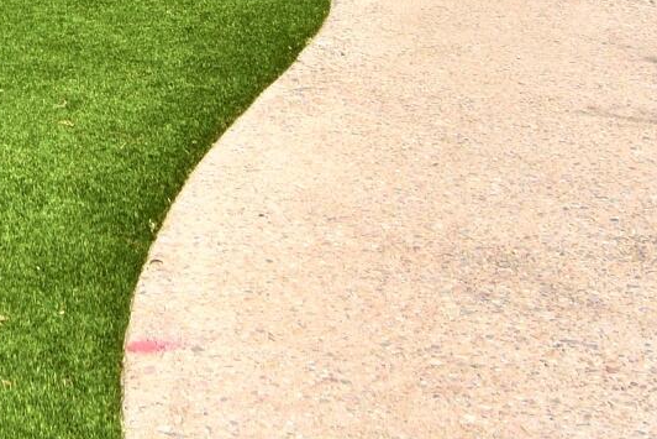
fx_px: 2315
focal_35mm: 127
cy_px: -401
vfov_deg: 10.1
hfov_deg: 15.6
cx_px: -98
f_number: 11
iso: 100
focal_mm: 15
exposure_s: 1/200
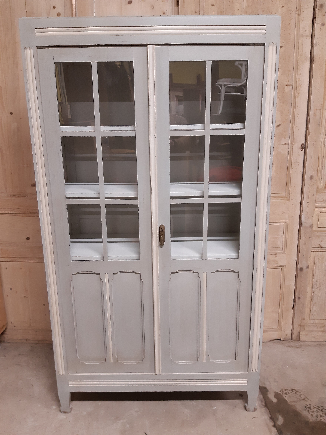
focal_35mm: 26
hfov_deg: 53.1
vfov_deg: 67.3
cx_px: 163
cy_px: 218
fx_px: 326
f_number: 1.7
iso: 250
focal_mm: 3.92
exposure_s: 1/33
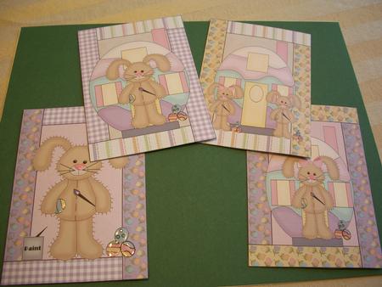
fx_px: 386
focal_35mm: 35
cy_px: 144
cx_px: 191
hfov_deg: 52.6
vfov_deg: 40.7
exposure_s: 1/80
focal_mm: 6.3
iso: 80
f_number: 3.1
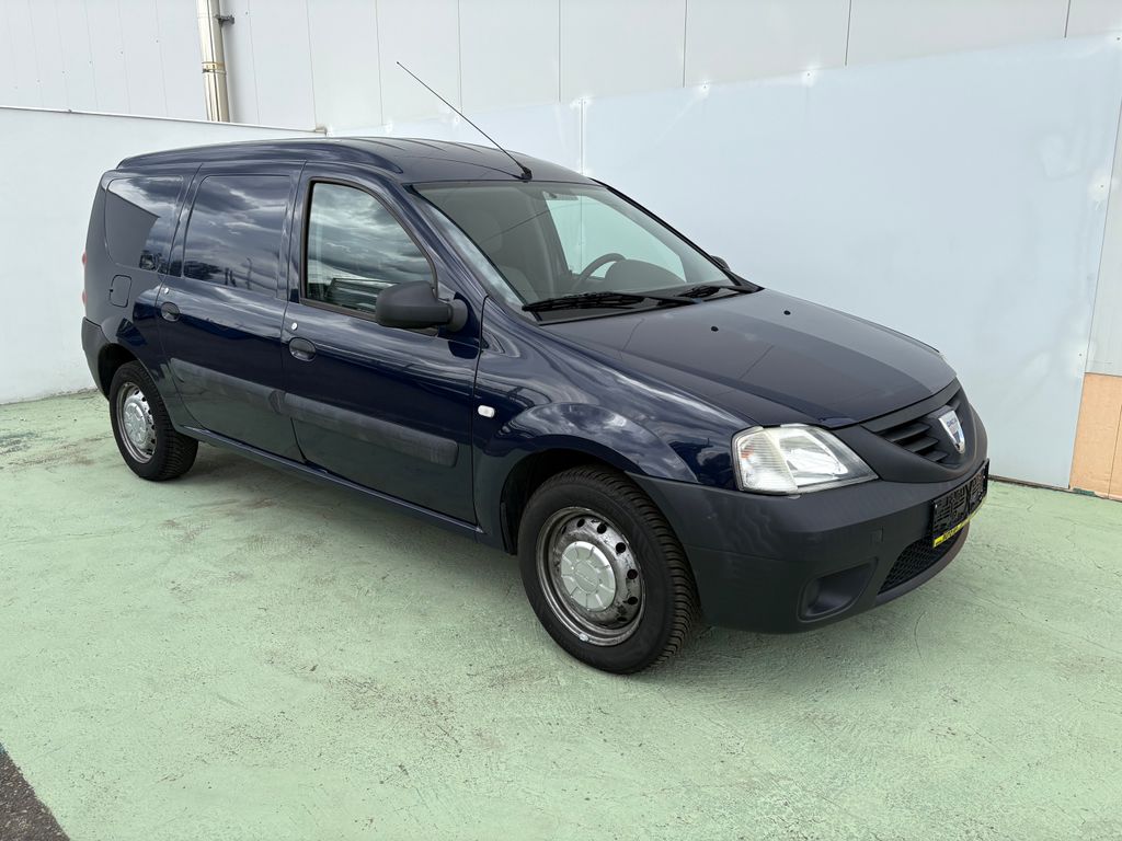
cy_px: 420
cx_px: 561
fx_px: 843
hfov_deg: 67.3
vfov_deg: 53.1
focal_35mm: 26
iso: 50
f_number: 1.6
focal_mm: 5.96
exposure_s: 1/2208
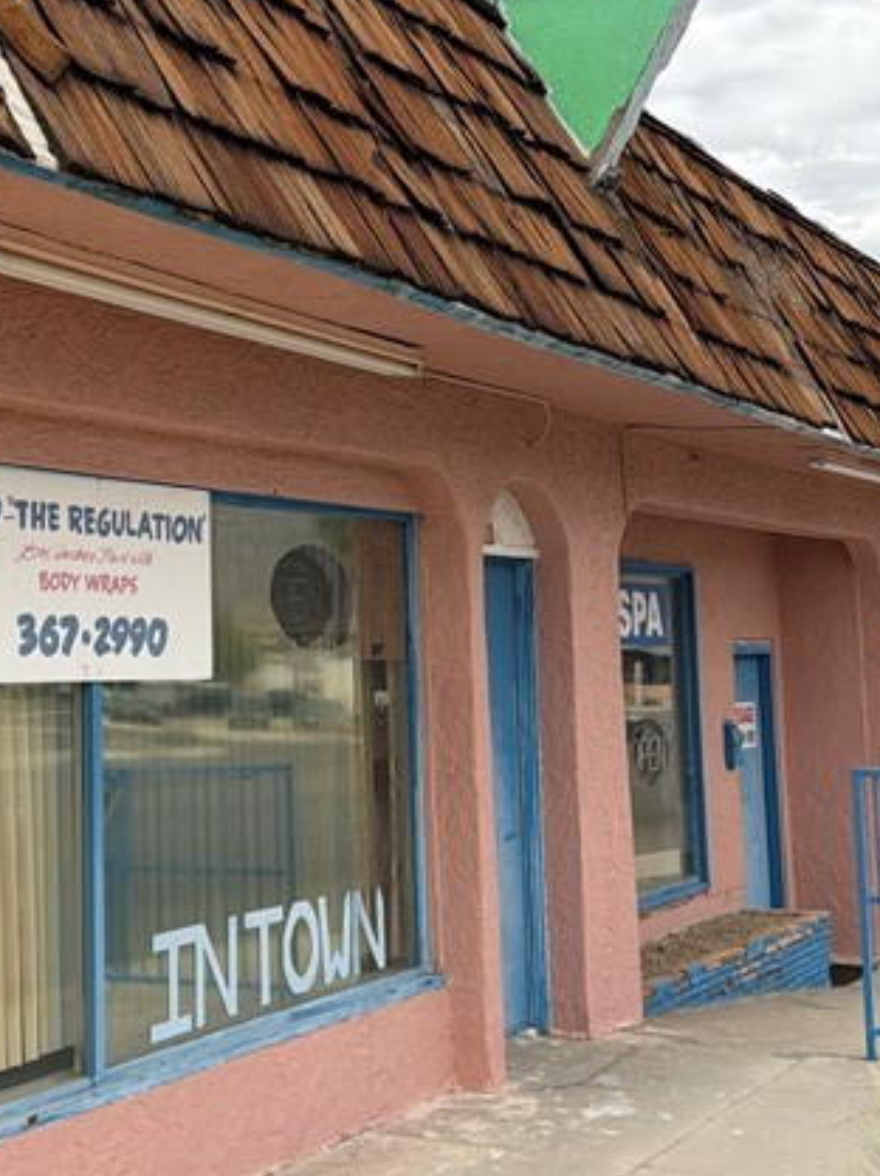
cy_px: 477
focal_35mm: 59
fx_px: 2003
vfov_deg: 32.6
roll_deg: +0.8
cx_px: 274
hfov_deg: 24.6
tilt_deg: +5.7
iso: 100
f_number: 1.78
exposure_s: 1/3759
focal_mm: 6.76
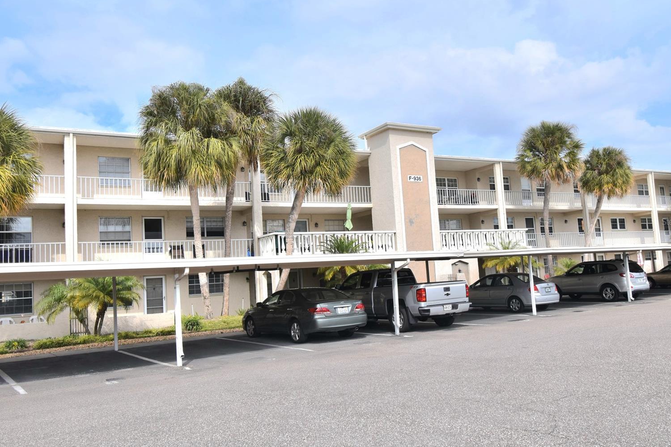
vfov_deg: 41.1
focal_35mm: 32
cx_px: 344
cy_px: 221
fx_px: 596
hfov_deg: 58.7
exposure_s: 1/400
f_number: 10
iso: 200
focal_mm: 20
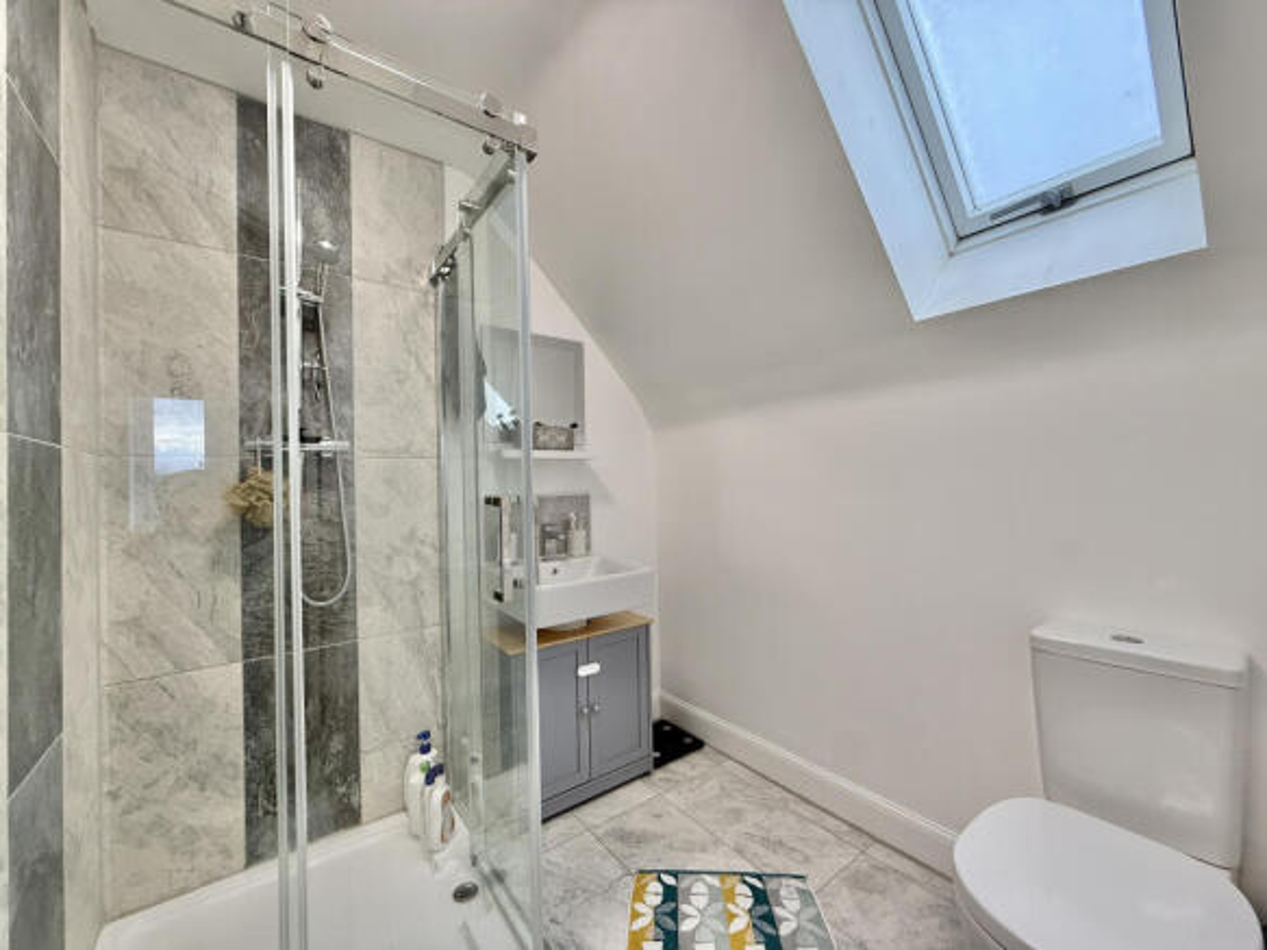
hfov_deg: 102.1
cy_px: 475
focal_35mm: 14
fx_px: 512
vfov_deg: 85.7
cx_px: 634
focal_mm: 2.22
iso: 125
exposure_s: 1/100
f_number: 2.2
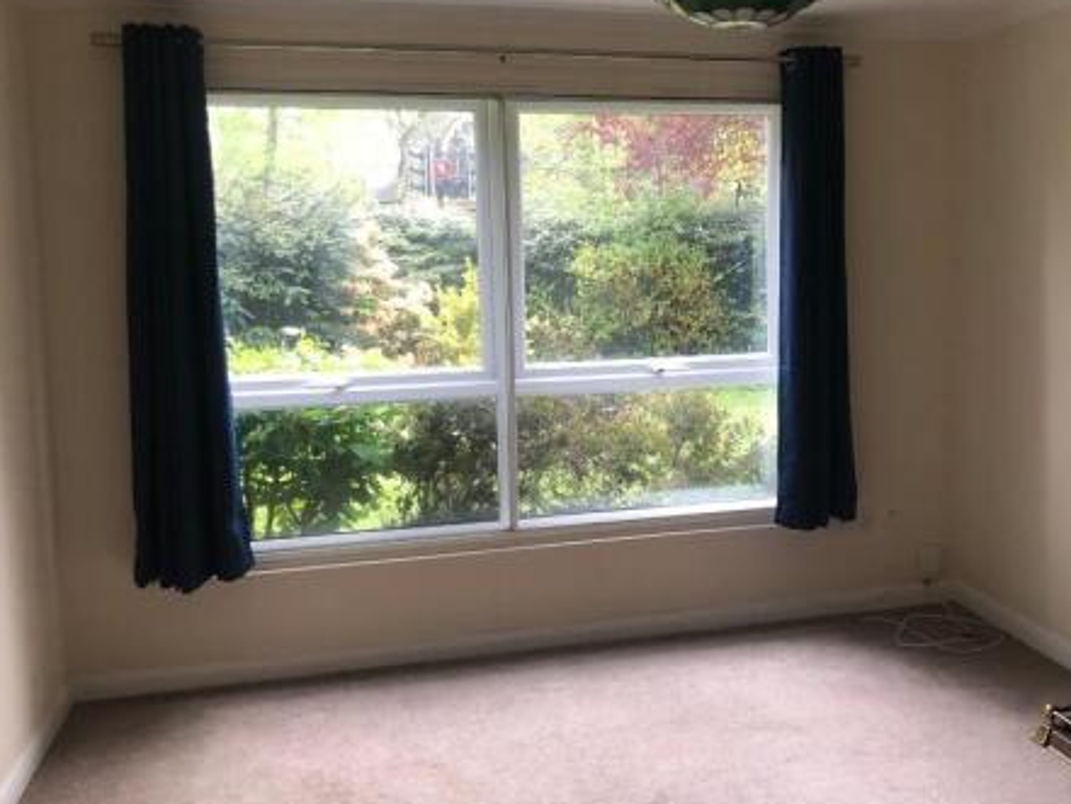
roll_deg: +0.9
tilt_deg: -5.0
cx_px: 698
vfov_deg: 38.6
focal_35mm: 37
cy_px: 341
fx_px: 1145
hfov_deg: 49.4
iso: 80
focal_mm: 3.99
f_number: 1.8
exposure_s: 1/15
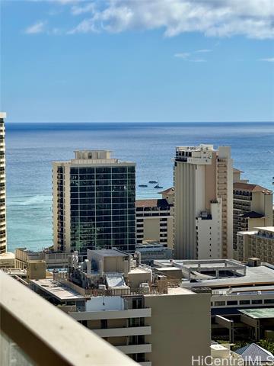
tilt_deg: -2.8
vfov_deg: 16.4
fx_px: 1266
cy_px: 183
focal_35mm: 120
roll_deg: -0.1
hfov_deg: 12.3
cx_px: 137
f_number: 2.8
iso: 64
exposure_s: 1/3344
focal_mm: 15.66
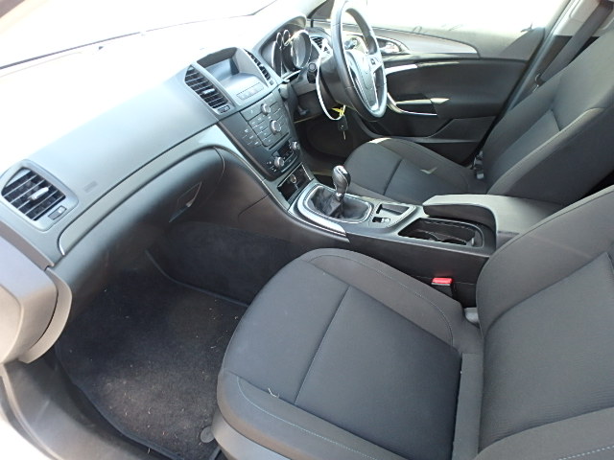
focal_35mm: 21
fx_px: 372
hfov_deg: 79.0
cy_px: 230
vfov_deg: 63.4
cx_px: 307
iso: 200
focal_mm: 3.7
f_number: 3.5
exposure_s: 1/40
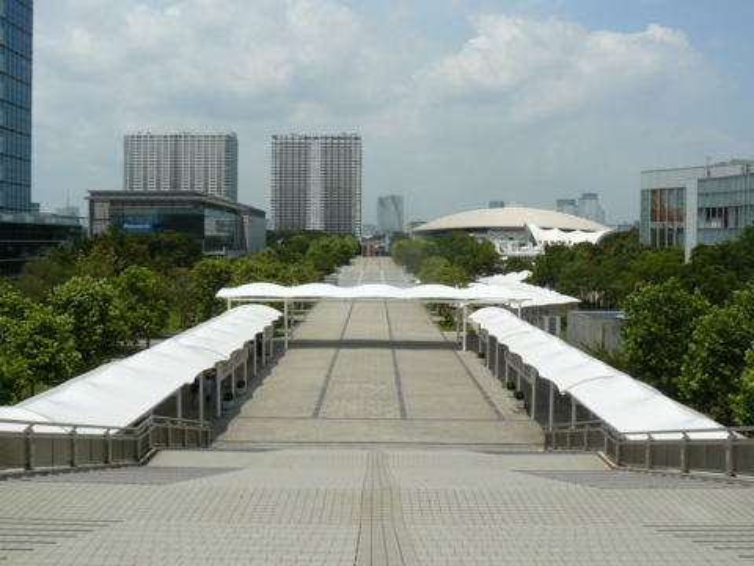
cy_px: 283
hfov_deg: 51.4
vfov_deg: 39.7
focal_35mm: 36
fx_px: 784
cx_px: 377
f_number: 5.6
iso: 100
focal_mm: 6
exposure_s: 1/800
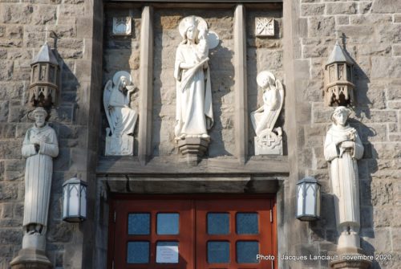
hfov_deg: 24.6
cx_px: 200
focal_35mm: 82
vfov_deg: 16.6
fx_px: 920
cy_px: 134
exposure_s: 1/60
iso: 100
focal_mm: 55
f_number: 14
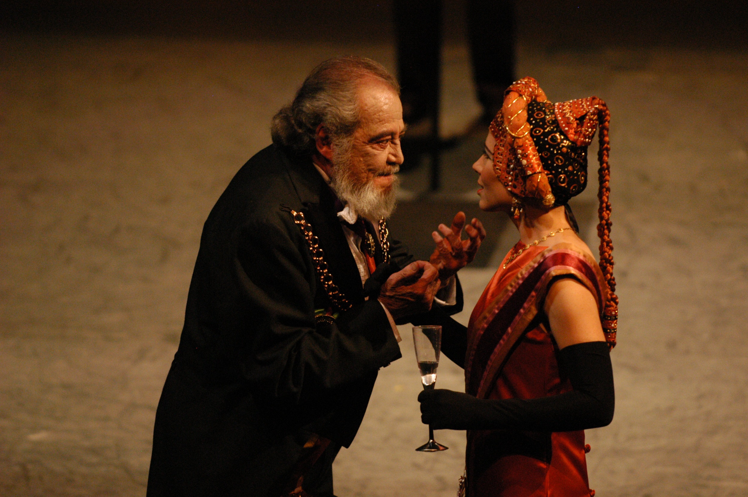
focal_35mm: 300
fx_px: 6227
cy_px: 248
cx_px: 374
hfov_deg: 6.9
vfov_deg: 4.6
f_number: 3.2
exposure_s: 1/90
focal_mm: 200
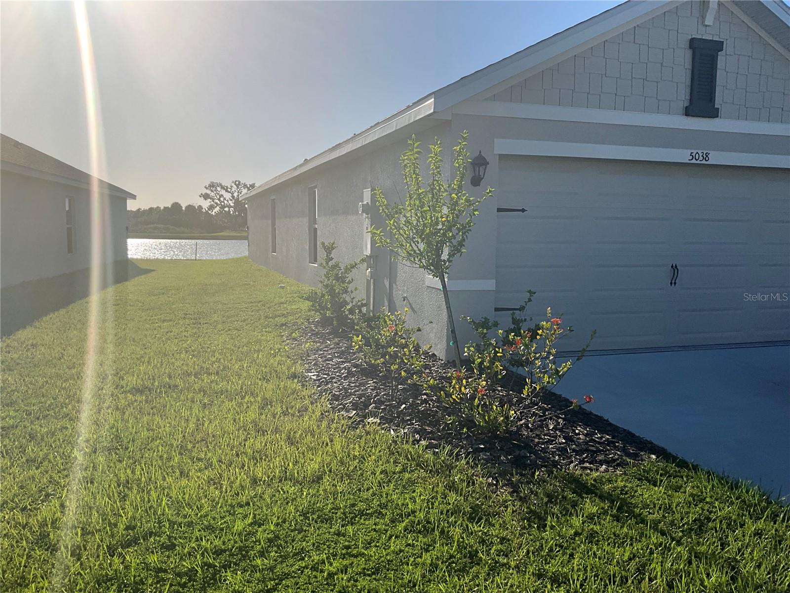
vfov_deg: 48.2
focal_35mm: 29
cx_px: 395
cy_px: 296
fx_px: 662
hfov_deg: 61.7
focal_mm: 3
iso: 25
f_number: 1.8
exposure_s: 1/3534
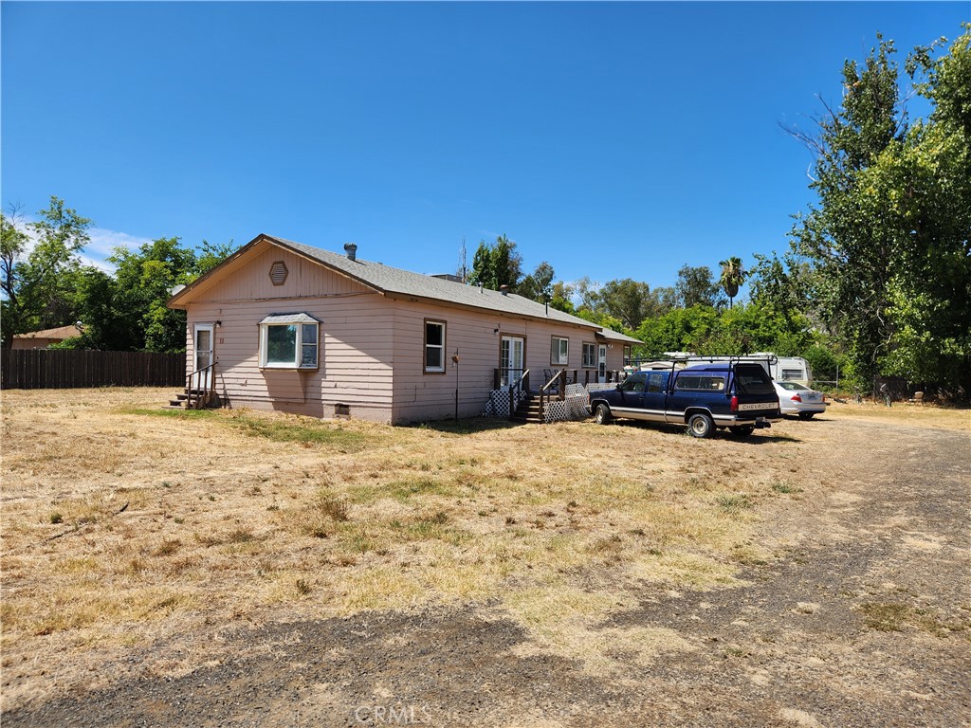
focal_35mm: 23
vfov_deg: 58.9
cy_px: 364
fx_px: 645
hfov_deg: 73.9
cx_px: 486
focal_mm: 5.4
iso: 20
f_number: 1.8
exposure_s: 1/1663
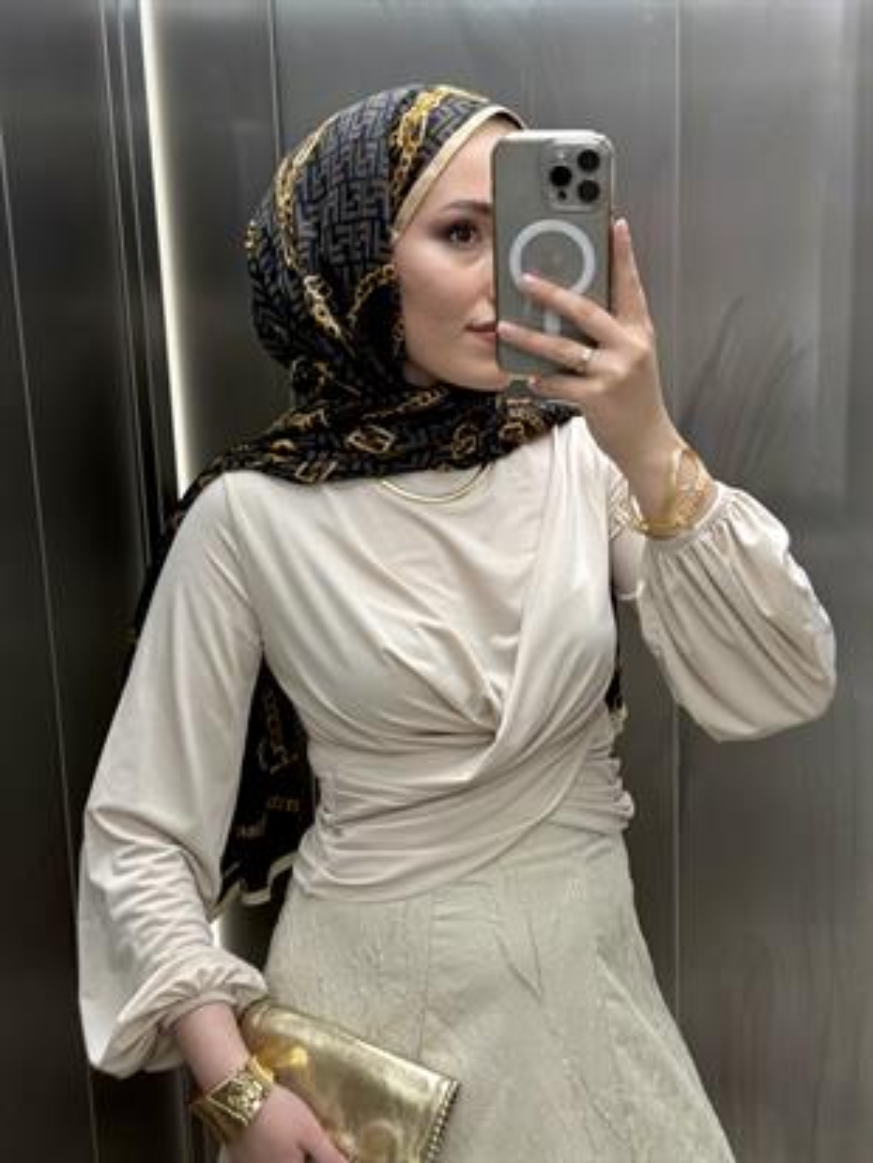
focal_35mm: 48
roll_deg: +2.3
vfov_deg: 39.6
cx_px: 436
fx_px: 1613
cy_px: 582
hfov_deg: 30.3
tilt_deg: -11.6
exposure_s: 1/50
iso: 80
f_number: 1.78
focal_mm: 6.76
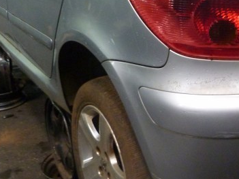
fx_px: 393
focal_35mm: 57
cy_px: 16
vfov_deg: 24.9
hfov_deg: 32.0
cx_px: 219
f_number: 2.8
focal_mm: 4.5
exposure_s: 1/10
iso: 400
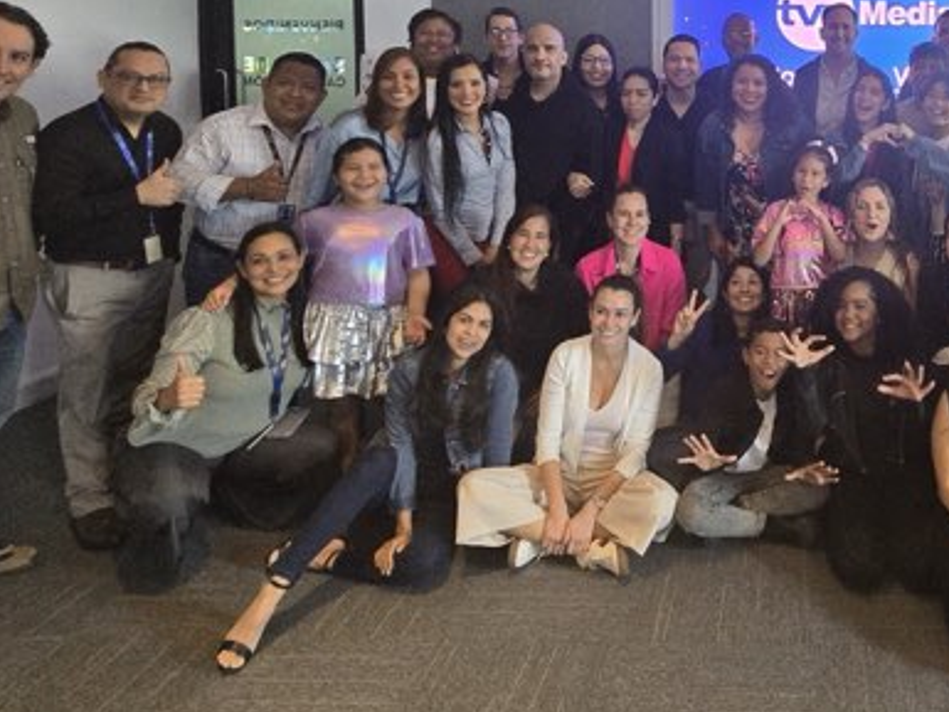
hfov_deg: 59.1
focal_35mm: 27
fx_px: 740
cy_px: 103
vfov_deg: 47.4
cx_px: 786
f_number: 2.2
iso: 640
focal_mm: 2.2
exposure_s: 1/60
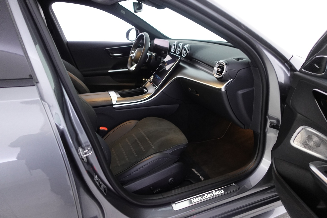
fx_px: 218
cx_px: 164
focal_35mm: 24
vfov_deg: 53.1
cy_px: 109
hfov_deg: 73.7
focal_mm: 9.4
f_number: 1.8
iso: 800
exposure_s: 1/30
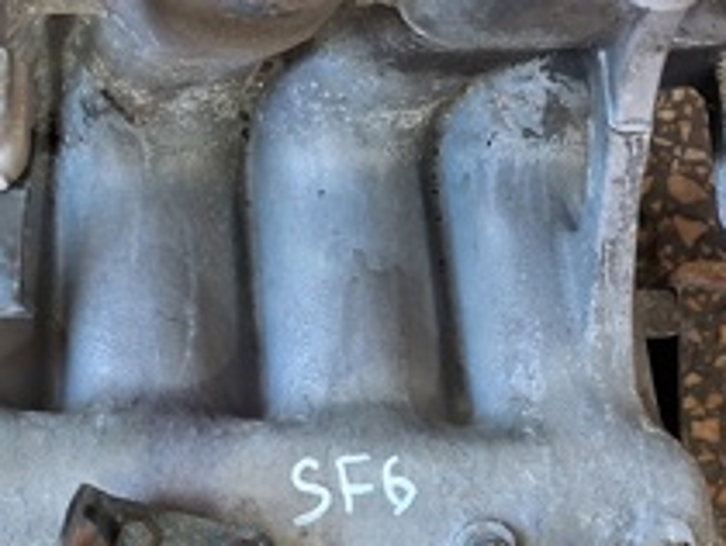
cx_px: 356
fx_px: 1659
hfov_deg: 24.7
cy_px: 192
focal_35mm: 79
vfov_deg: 18.7
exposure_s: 1/50
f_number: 1.8
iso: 320
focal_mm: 3.98
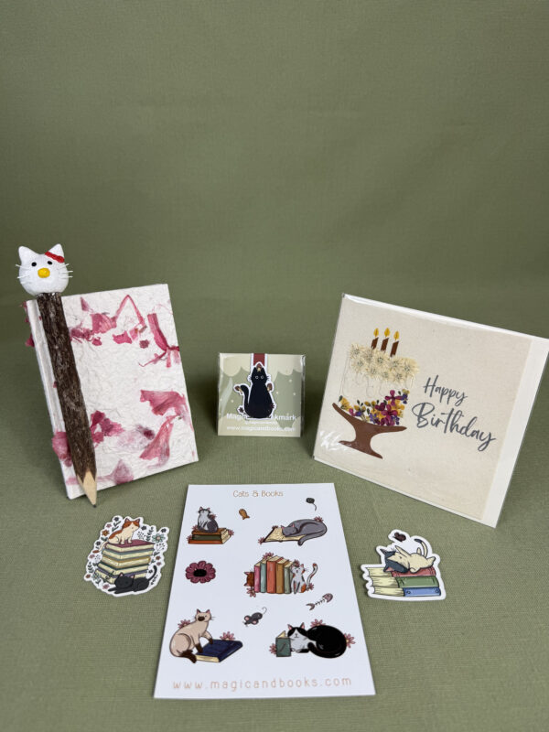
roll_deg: -1.1
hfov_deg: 56.8
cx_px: 274
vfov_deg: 71.6
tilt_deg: -28.2
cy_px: 366
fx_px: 508
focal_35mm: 24
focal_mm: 6.76
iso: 50
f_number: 1.78
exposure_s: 1/100
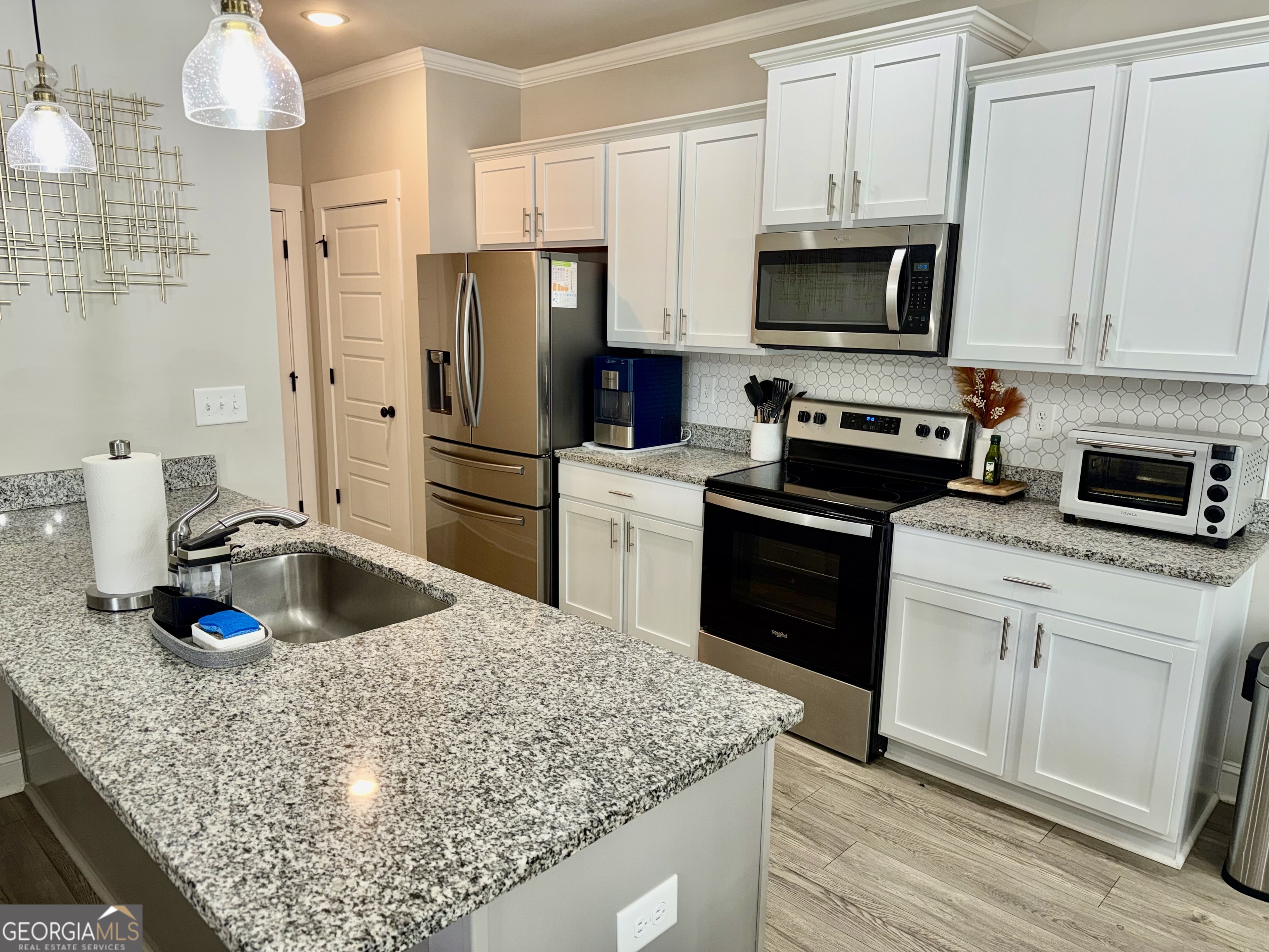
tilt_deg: -10.7
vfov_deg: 56.8
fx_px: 880
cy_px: 476
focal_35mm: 24
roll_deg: -1.1
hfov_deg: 71.6
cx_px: 634
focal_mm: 6.76
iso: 64
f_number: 1.78
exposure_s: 1/39
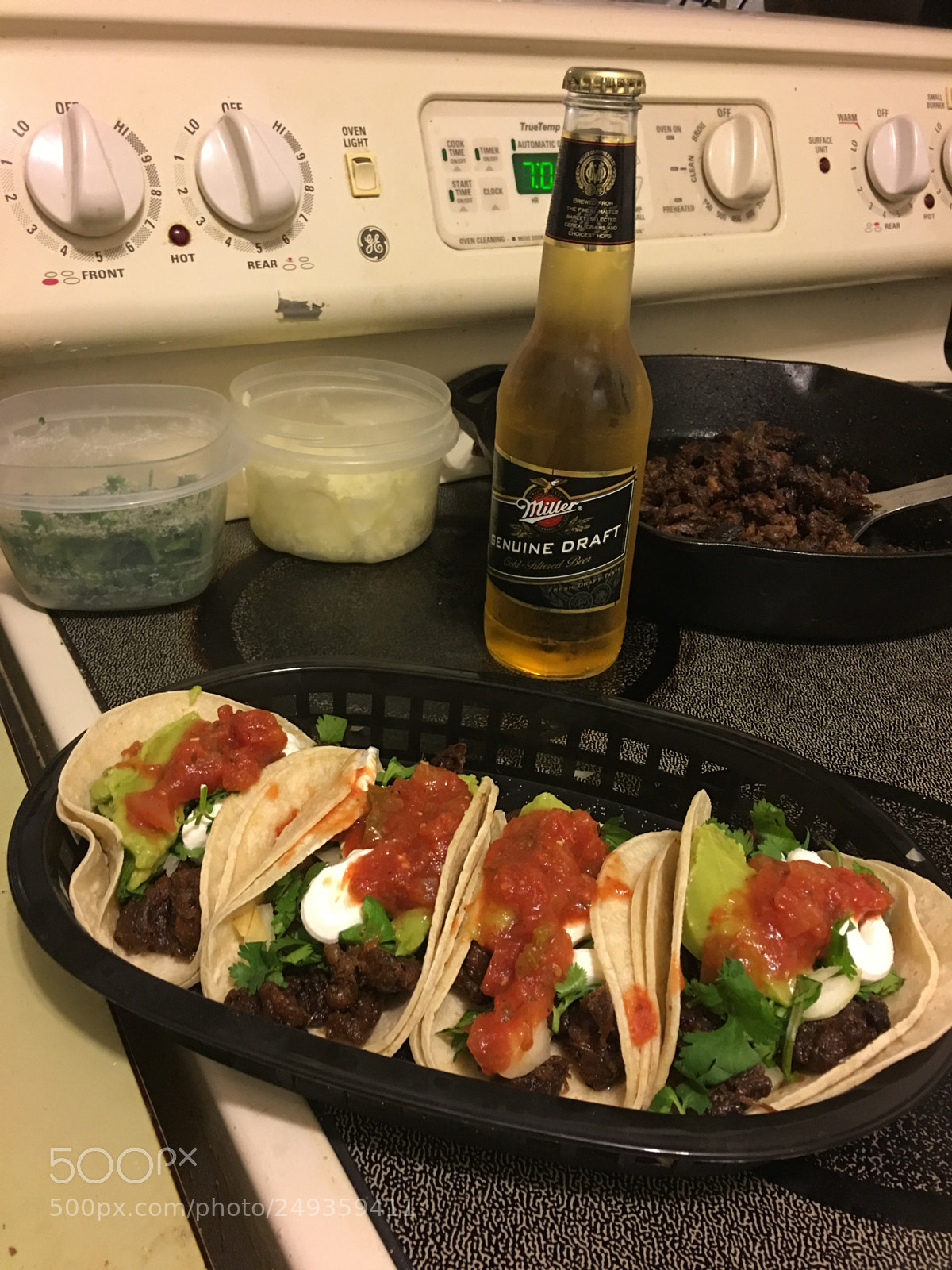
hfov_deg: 48.2
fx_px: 1063
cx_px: 476
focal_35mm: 29
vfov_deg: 61.7
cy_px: 635
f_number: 2.2
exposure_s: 1/10
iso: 80
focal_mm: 4.15
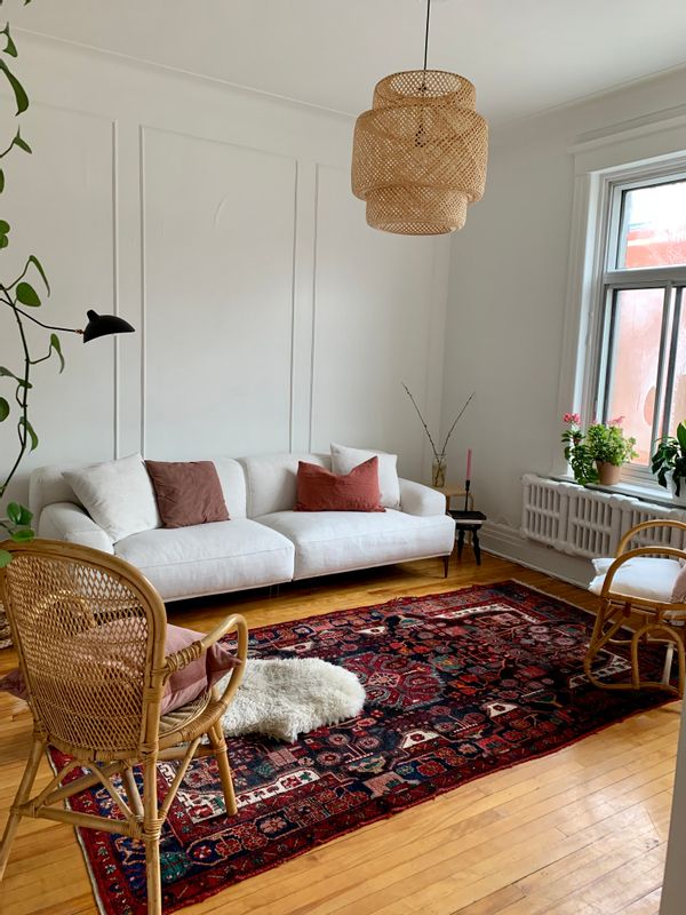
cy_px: 458
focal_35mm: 26
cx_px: 343
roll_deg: -2.4
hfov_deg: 53.1
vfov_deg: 67.3
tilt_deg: -5.9
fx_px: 687
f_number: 1.8
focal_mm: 4.25
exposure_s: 1/60
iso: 125
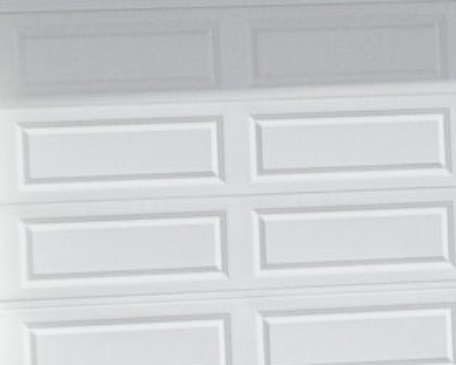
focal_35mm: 295
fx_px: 3983
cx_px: -46
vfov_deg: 5.2
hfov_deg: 6.5
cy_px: 154
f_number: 8
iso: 160
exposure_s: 1/557
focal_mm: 10.3
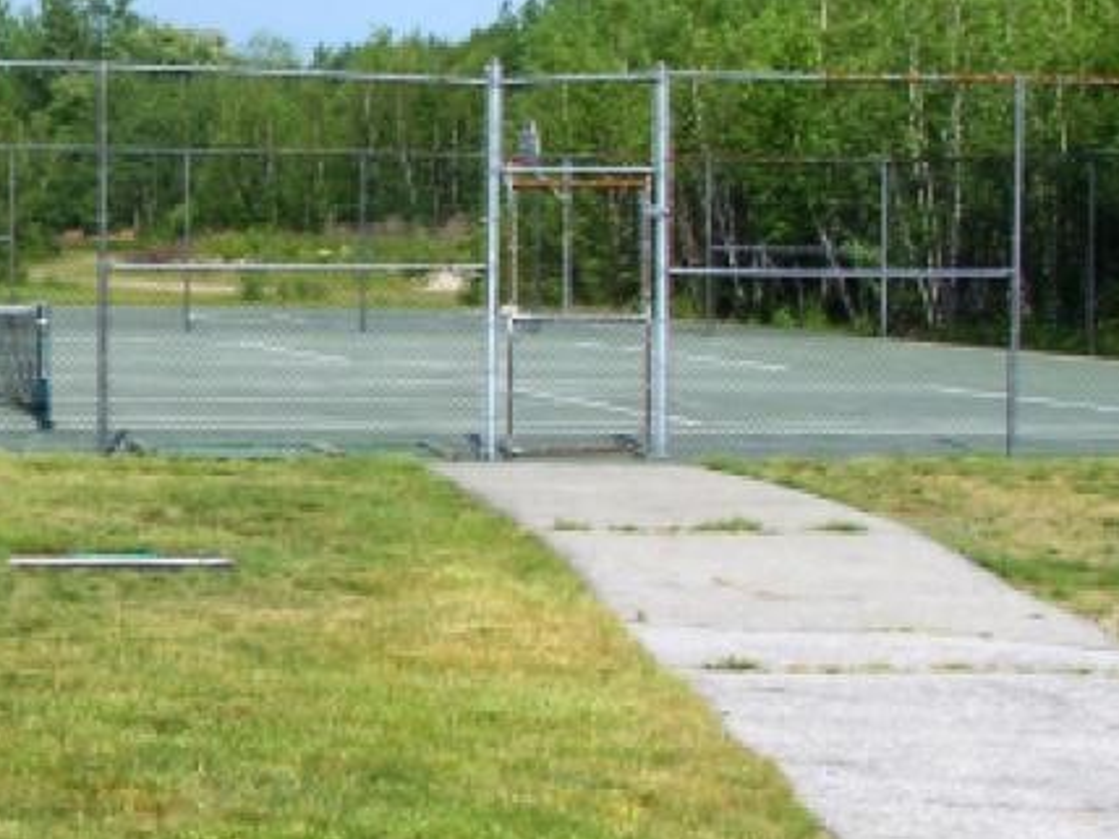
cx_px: -157
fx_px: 4332
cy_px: 310
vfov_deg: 11.1
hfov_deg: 14.3
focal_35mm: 134
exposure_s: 1/500
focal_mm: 9.3
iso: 64
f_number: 4.5
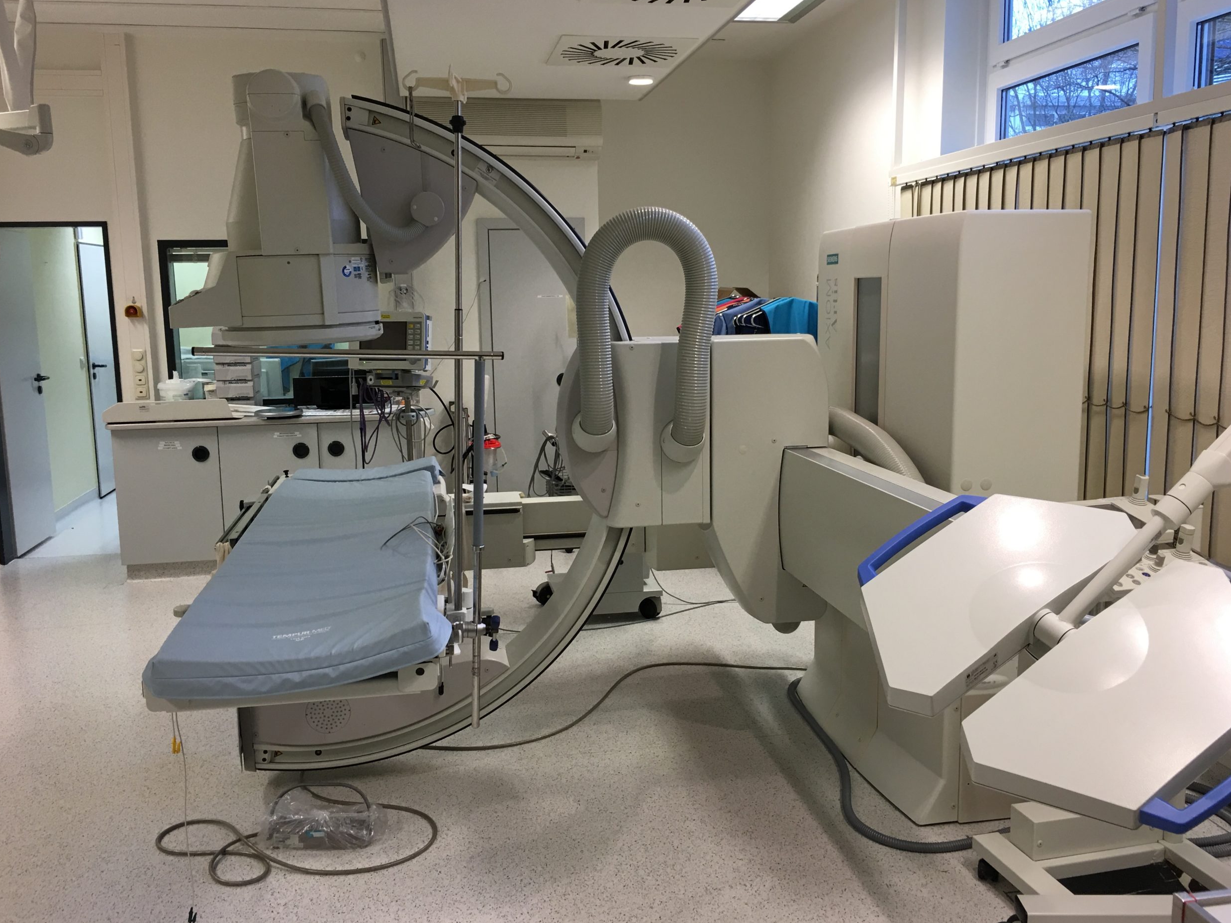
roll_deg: +0.5
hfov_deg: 60.0
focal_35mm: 30
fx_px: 1067
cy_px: 457
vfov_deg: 46.8
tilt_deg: -7.9
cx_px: 629
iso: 40
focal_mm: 4.15
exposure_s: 1/33
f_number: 2.2
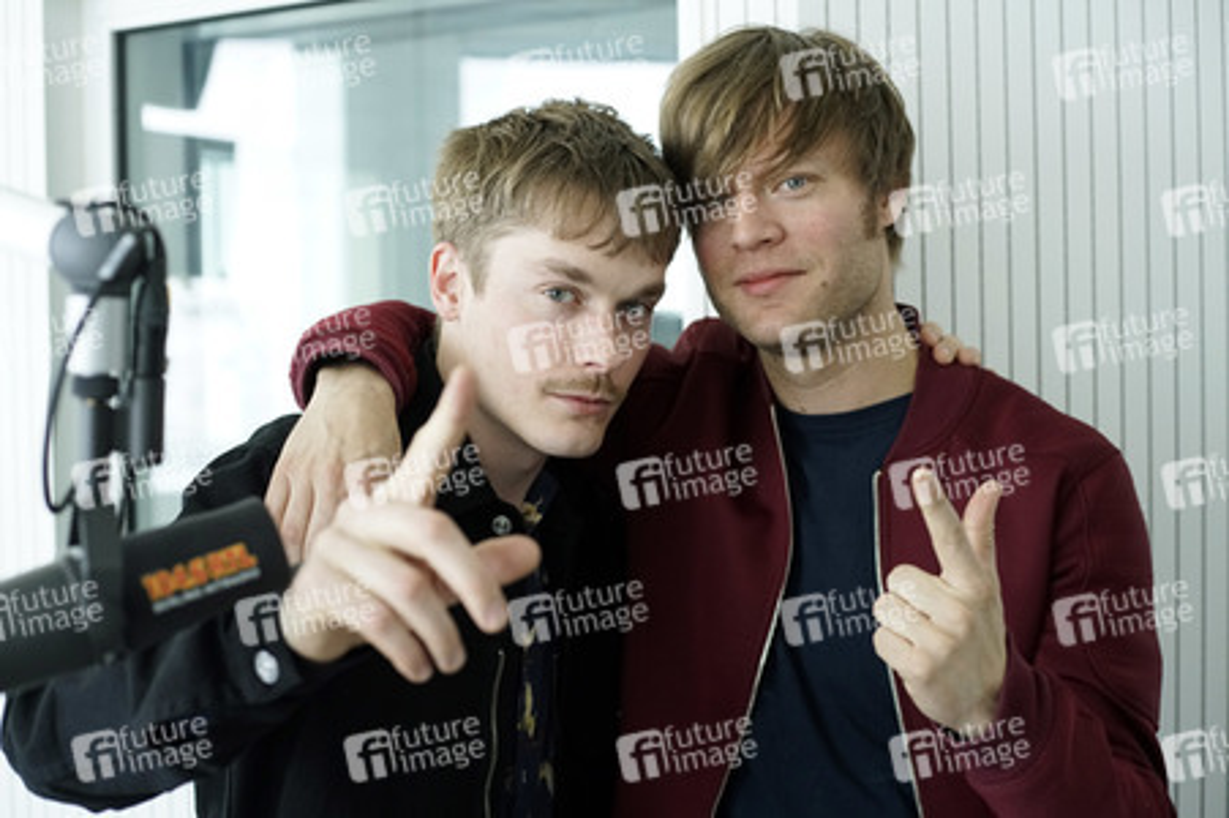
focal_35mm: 50
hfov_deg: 39.6
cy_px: 409
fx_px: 1706
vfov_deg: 27.0
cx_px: 614
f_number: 3.5
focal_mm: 50
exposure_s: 1/250
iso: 3200
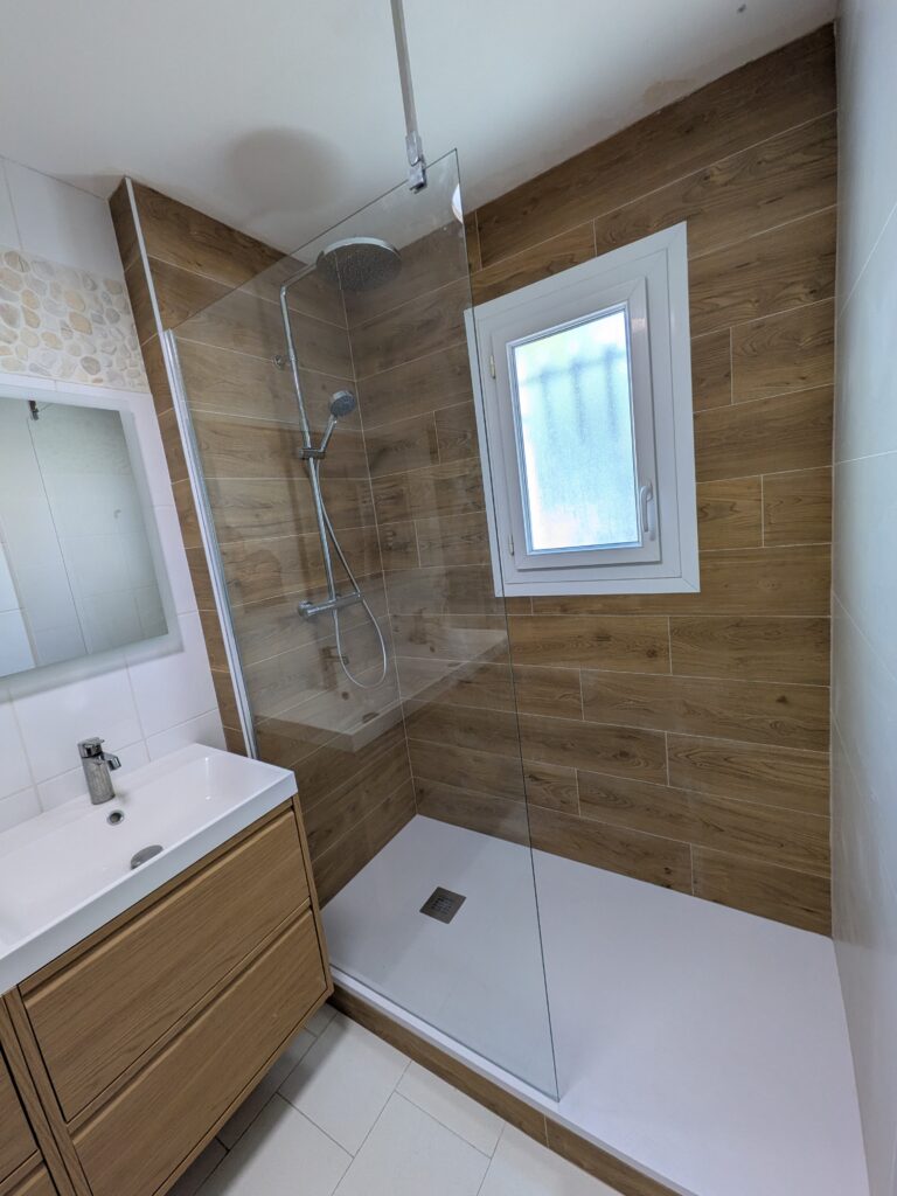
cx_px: 448
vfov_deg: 102.1
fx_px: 484
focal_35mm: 14
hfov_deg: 85.7
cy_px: 598
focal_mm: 1.85
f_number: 2.2
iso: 59
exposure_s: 1/49.3
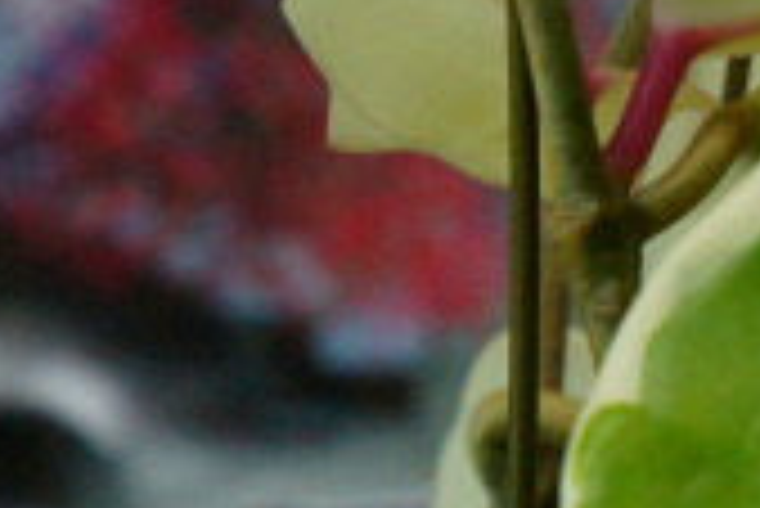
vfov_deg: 3.3
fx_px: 8853
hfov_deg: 4.8
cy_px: 31
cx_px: -1100
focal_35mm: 419
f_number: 10
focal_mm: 50
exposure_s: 1/60
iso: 1600
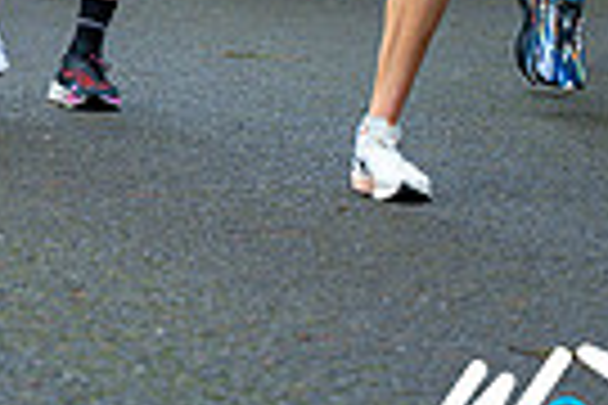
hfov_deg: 6.8
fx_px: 5066
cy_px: -317
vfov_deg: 4.5
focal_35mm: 300
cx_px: 27
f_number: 2.8
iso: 320
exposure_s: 1/1250
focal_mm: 70
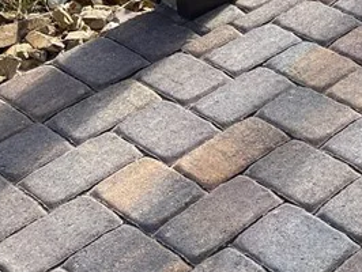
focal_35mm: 100
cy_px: -230
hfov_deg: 17.7
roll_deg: +2.2
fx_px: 1047
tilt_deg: -17.9
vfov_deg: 13.2
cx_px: 533
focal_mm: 5.1
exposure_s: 1/770
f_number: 1.6
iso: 32
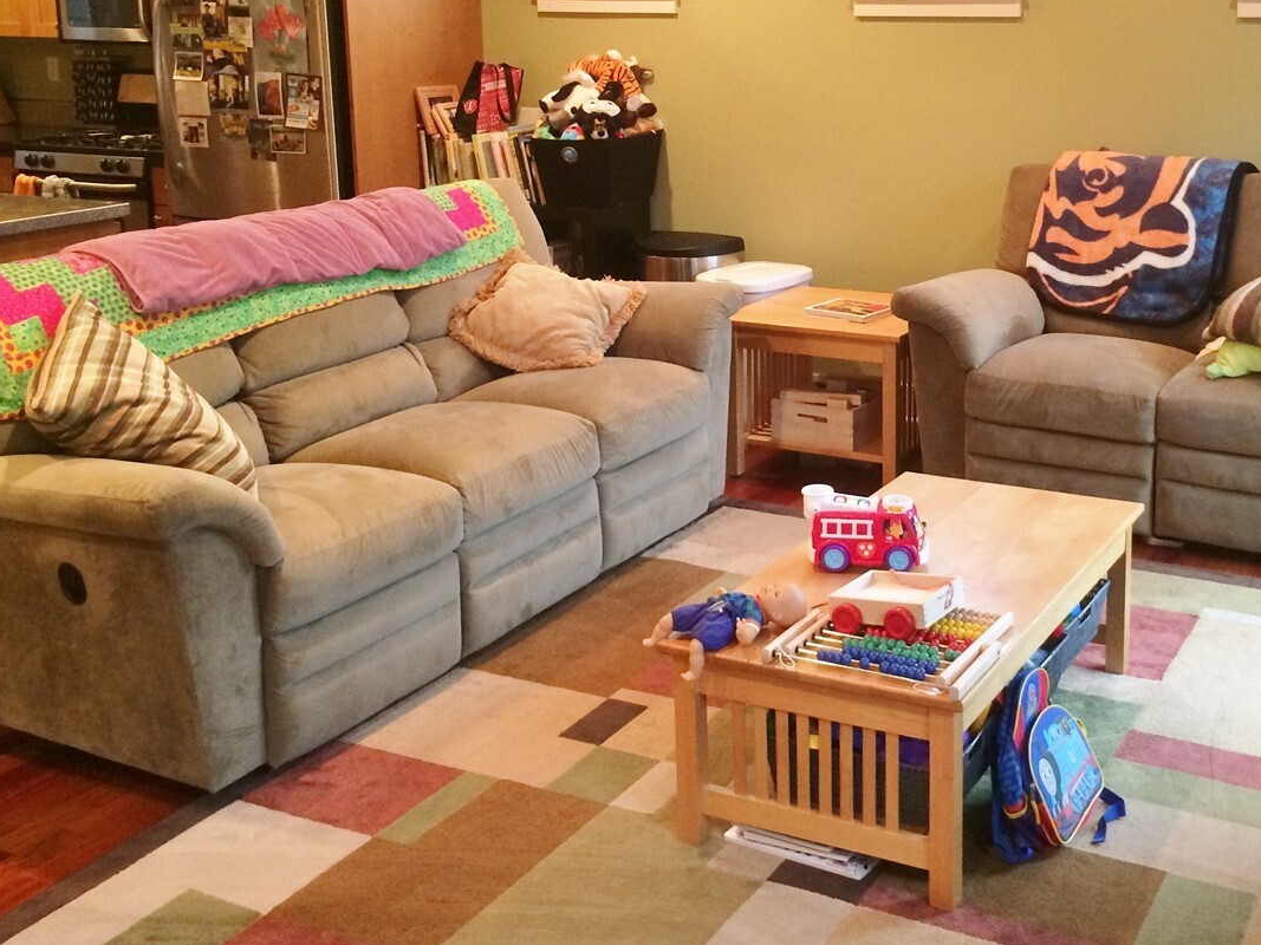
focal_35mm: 45
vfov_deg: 31.8
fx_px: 1639
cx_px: 859
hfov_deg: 41.4
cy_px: 281
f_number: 2.2
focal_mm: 4.12
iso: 200
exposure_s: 1/30
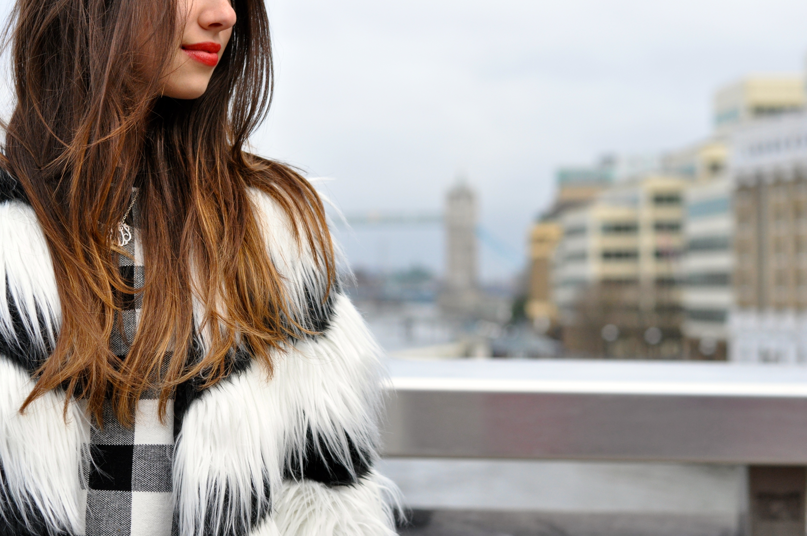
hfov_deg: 27.0
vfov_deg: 18.1
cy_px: 268
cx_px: 404
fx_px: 1679
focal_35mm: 75
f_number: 4
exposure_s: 1/1000
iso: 800
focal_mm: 50
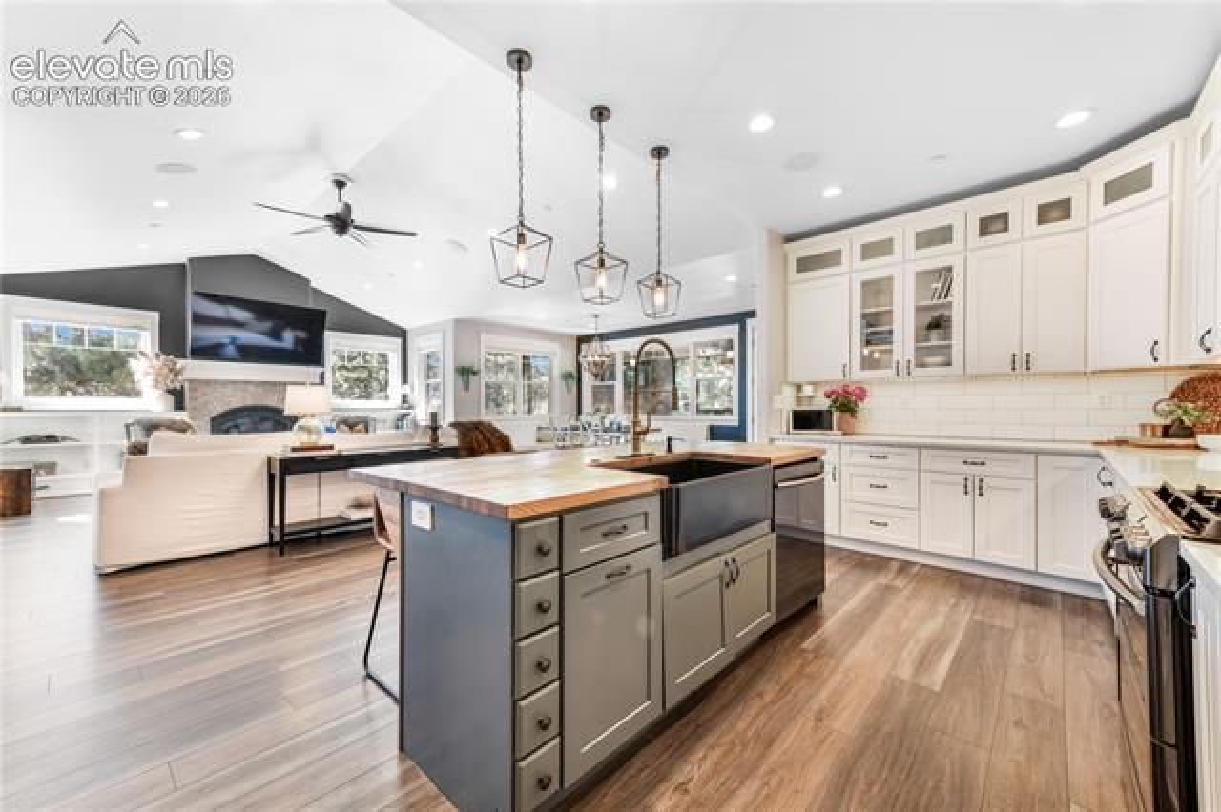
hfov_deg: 104.3
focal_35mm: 14
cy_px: 406
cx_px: 610
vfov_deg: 81.1
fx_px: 475
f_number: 13
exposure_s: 3
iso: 100
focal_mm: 14
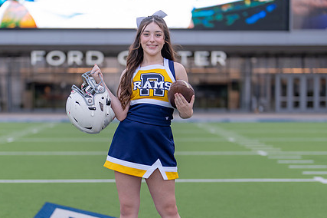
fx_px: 726
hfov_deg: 25.4
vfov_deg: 17.0
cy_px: 143
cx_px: 144
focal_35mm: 80
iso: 100
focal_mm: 50
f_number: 1.2
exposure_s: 1/400
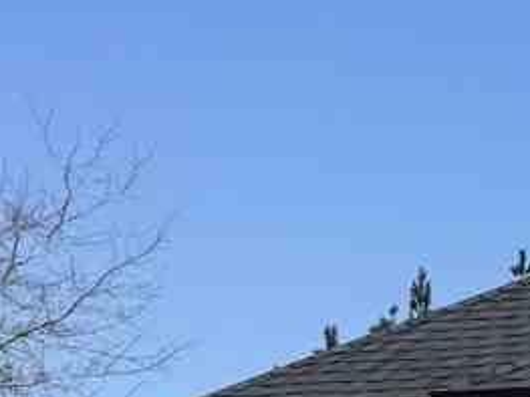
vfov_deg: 7.8
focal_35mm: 187
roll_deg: +0.6
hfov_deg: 7.8
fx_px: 2862
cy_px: 576
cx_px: 1963
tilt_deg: +2.4
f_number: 1.78
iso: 80
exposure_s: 1/5319
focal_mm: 6.76
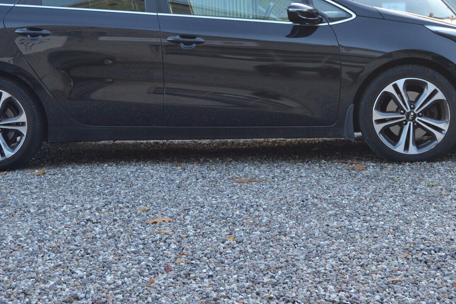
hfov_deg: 29.6
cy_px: 66
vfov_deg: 19.8
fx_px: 861
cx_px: 203
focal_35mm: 68
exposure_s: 1/125
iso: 280
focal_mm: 26
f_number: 5.6
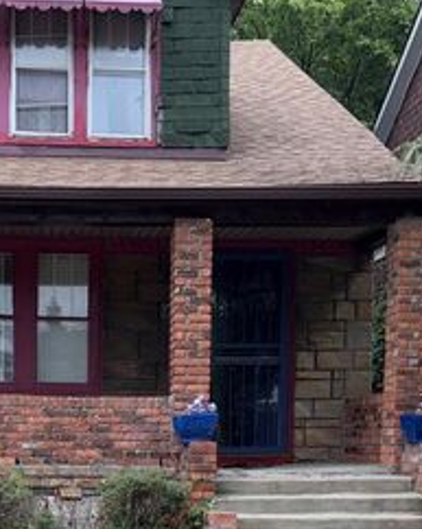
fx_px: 1095
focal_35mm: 70
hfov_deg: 21.5
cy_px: 543
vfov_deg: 25.6
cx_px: 72
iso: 50
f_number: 1.6
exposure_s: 1/399
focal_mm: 5.96
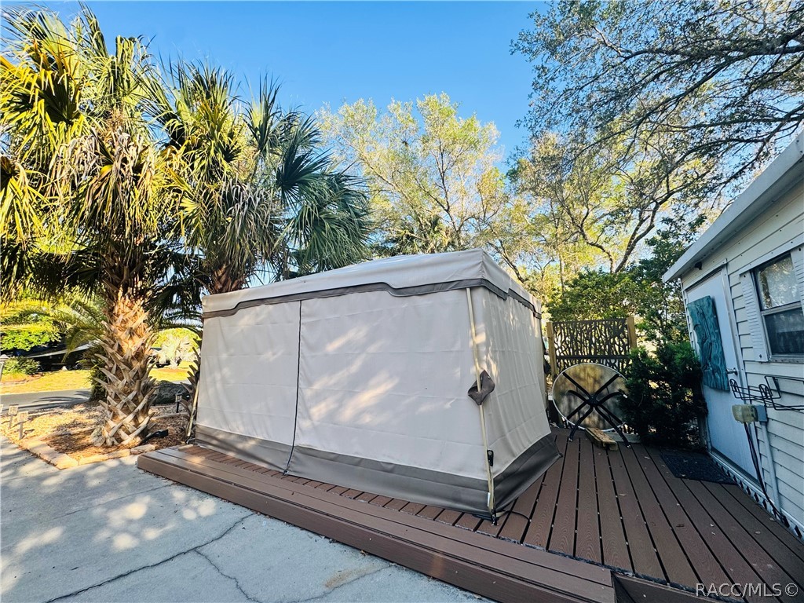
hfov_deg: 102.1
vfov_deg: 85.7
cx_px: 402
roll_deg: -0.3
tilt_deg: +9.3
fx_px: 325
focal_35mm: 14
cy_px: 302
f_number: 2.2
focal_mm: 2.22
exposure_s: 1/297
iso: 40
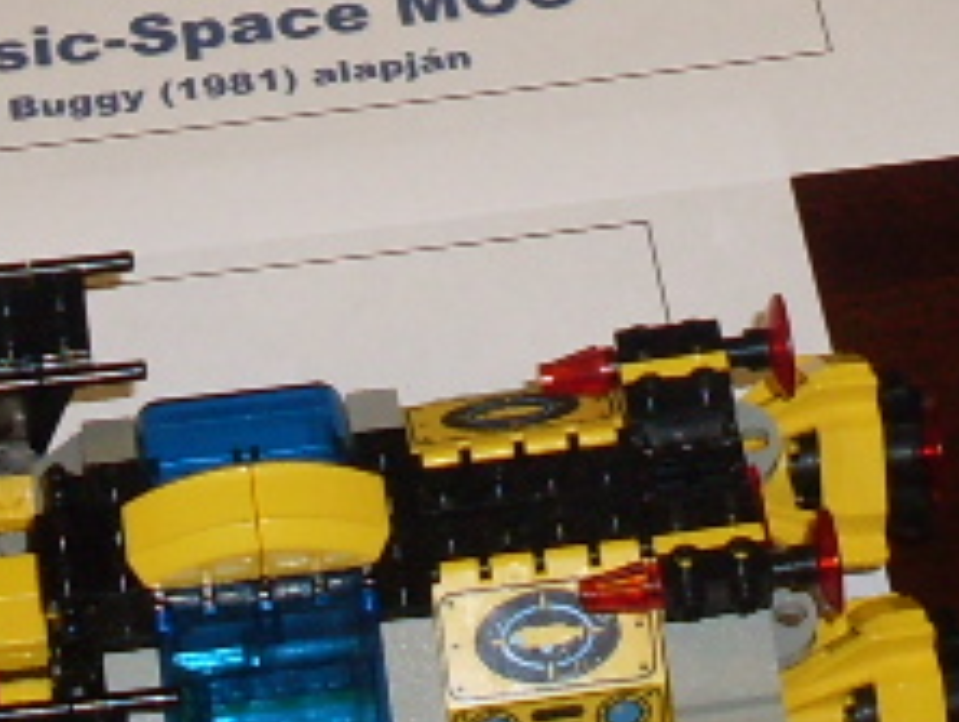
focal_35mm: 175
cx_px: 622
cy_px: -527
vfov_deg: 8.2
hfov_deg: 11.3
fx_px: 4853
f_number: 2.8
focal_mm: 6.3
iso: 100
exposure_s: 1/45
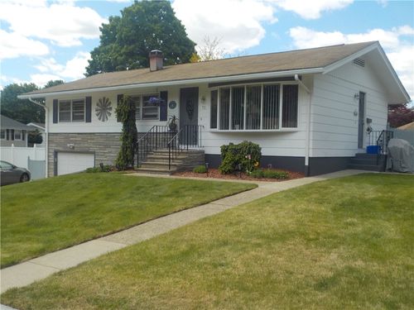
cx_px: 207
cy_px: 155
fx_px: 454
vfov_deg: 37.7
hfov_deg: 49.0
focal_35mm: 38
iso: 125
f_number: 3.7
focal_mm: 5.2
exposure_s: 1/800
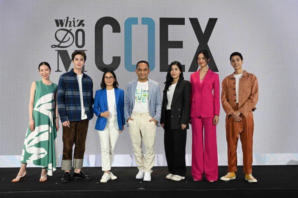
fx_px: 356
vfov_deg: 31.1
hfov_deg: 45.5
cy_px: 99
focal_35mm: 43
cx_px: 149
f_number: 6.3
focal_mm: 43
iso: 1250
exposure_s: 1/125
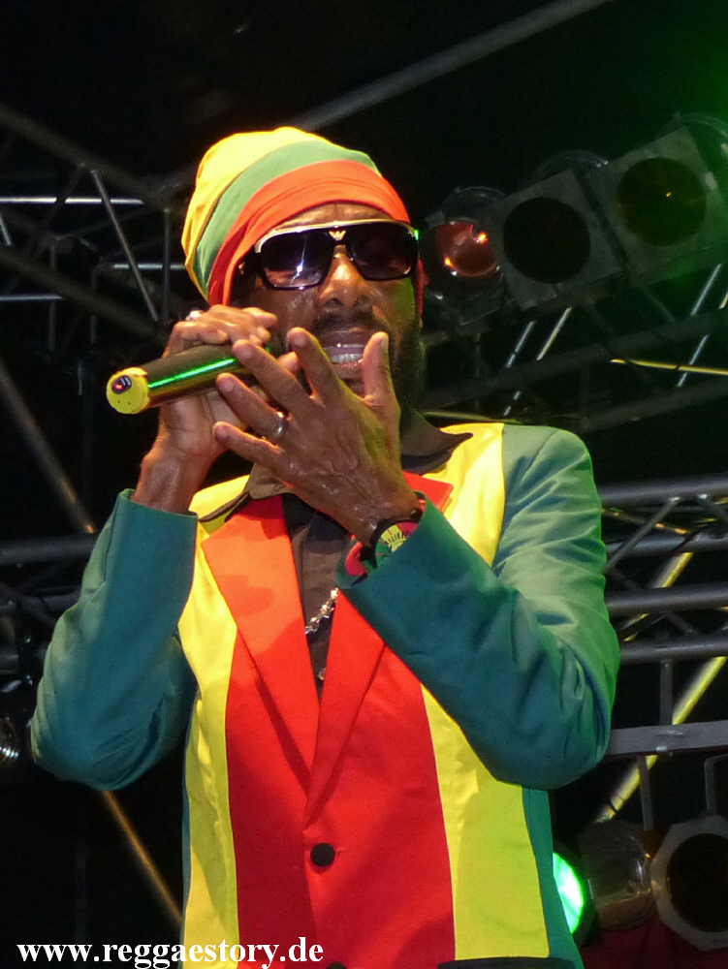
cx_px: 364
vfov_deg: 31.7
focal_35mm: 61
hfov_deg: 24.0
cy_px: 484
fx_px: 1709
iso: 400
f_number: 2.8
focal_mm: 10.9
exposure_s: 1/60
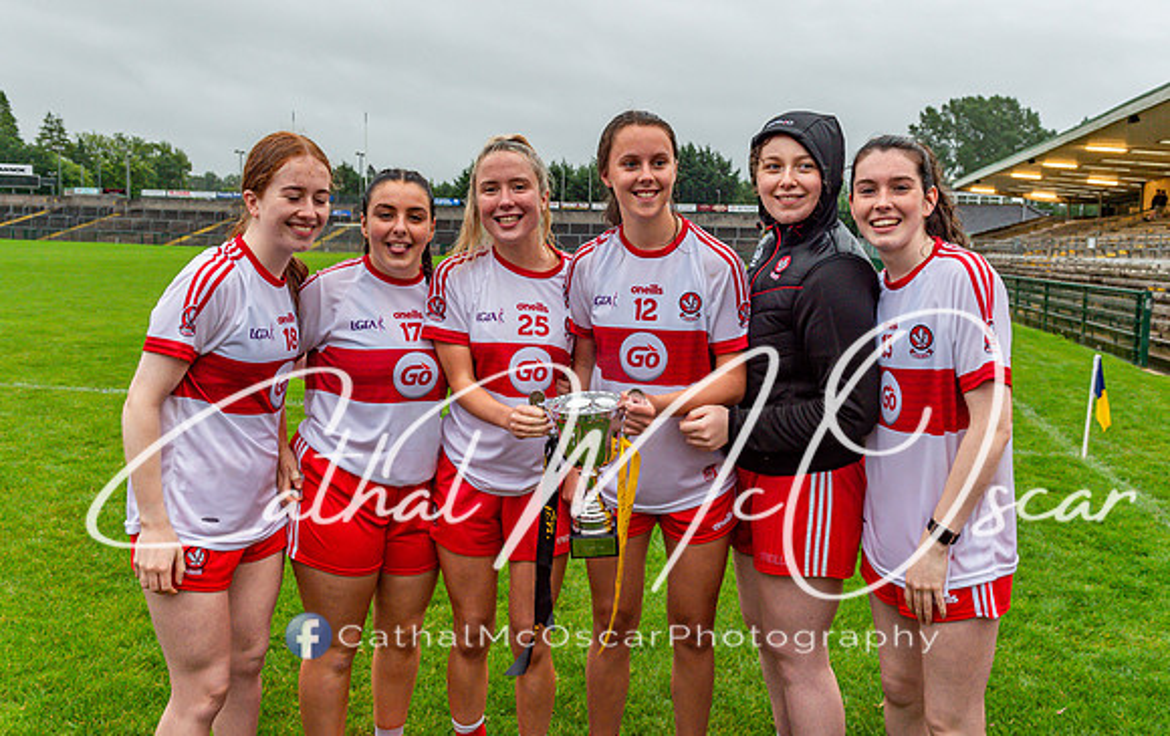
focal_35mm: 30
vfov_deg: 41.9
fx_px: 959
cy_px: 325
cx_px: 617
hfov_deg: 62.7
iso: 800
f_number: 4
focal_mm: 28
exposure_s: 1/100
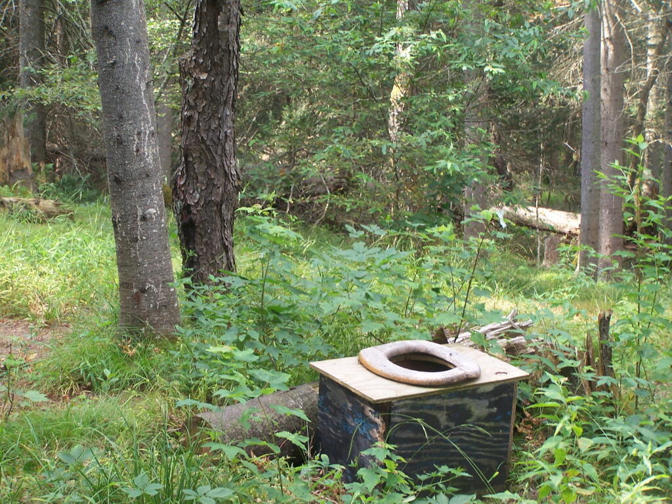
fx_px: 1592
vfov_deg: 18.0
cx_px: 336
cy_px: 252
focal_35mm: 82
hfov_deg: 23.8
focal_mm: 13.7
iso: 80
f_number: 3.2
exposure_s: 1/60
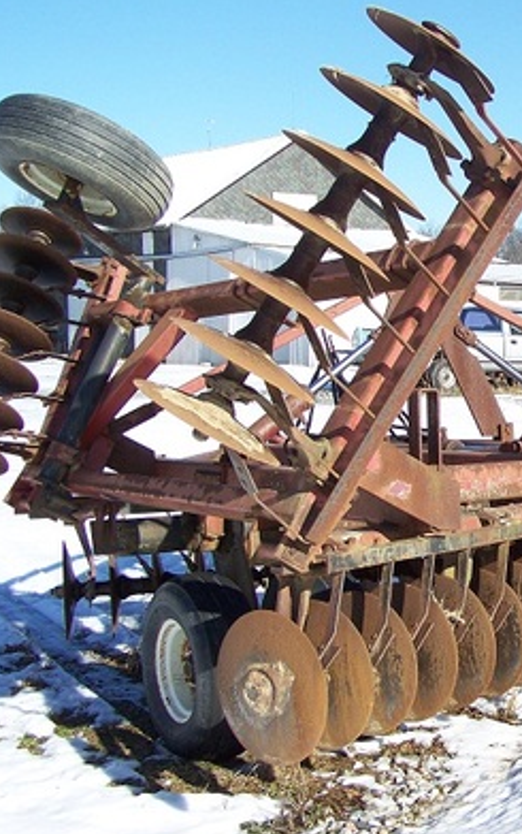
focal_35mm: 56
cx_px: 573
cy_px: 414
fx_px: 1272
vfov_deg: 36.3
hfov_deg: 21.9
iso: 64
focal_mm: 6.3
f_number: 4
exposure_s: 1/400
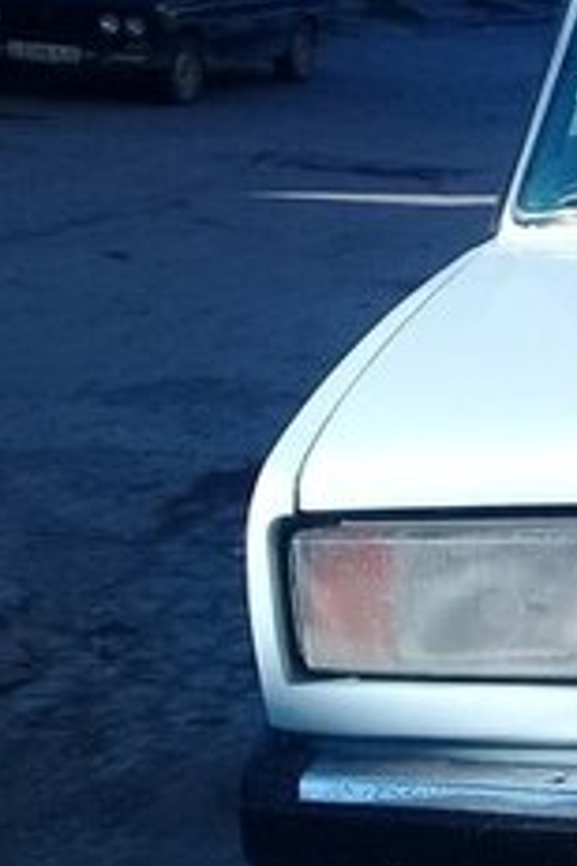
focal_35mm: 92
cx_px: 1087
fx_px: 2212
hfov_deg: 13.2
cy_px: 377
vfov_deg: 22.1
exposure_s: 1/1009
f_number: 2.2
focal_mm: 3.3
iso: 64
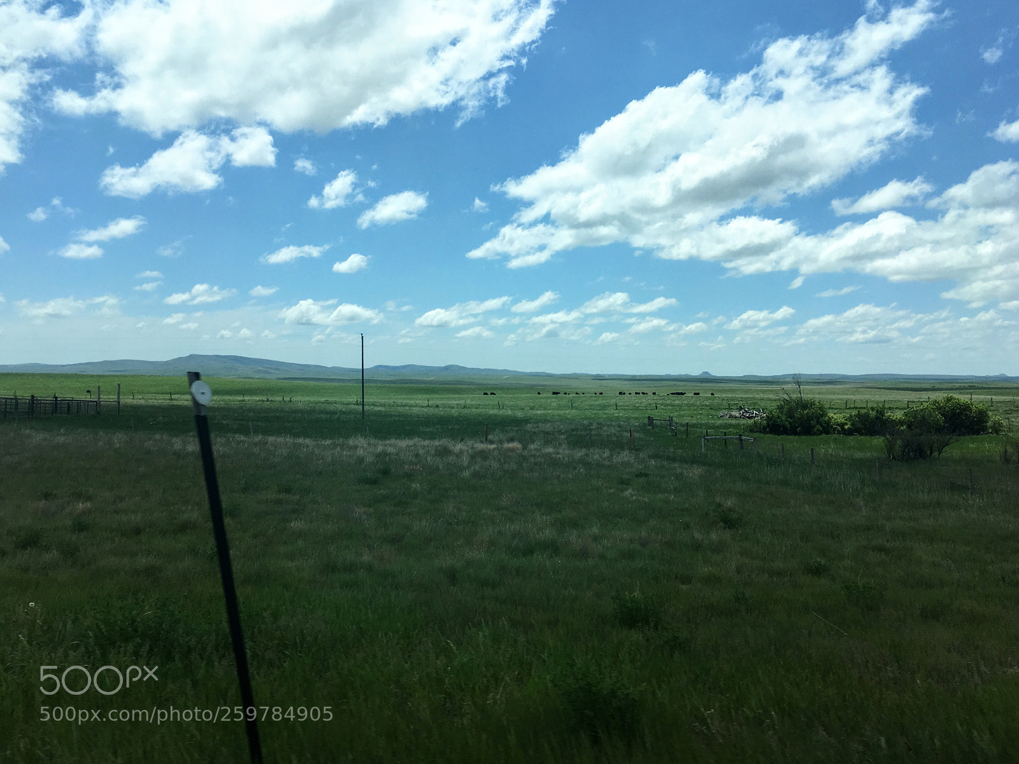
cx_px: 510
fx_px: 854
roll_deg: -1.4
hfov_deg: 61.7
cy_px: 382
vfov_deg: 48.2
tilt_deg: +0.8
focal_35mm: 29
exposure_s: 1/2564
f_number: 2.2
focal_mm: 4.15
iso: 25
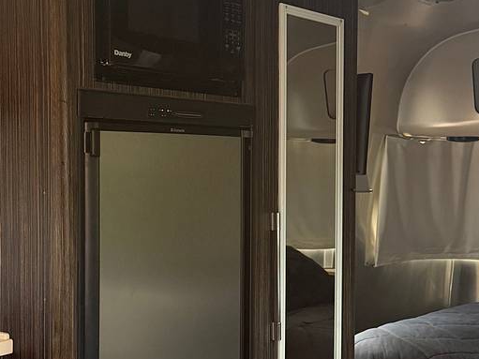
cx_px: 287
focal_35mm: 47
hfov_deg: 40.3
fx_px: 650
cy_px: 200
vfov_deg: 30.8
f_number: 1.78
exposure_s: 1/60
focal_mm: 6.76
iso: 320
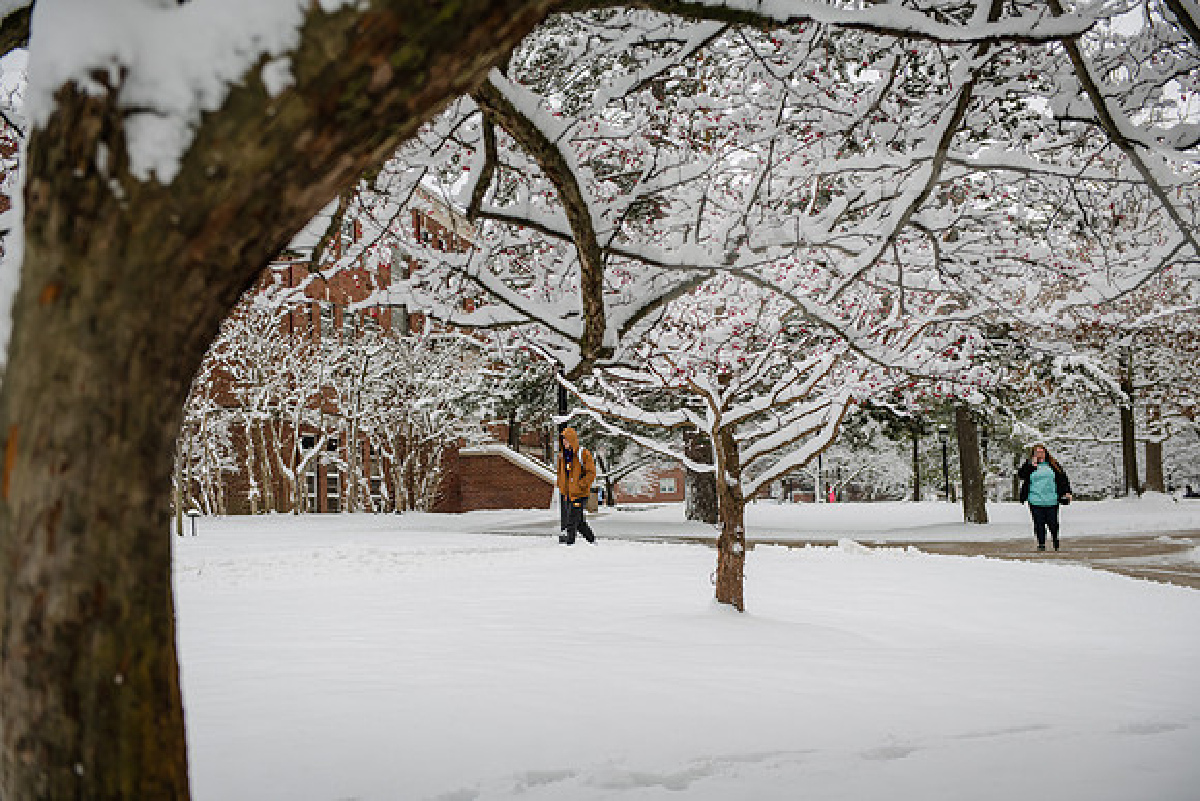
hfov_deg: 39.6
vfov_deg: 27.0
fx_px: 1667
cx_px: 600
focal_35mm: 50
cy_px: 400
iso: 250
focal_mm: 50
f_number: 3.5
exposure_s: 1/400
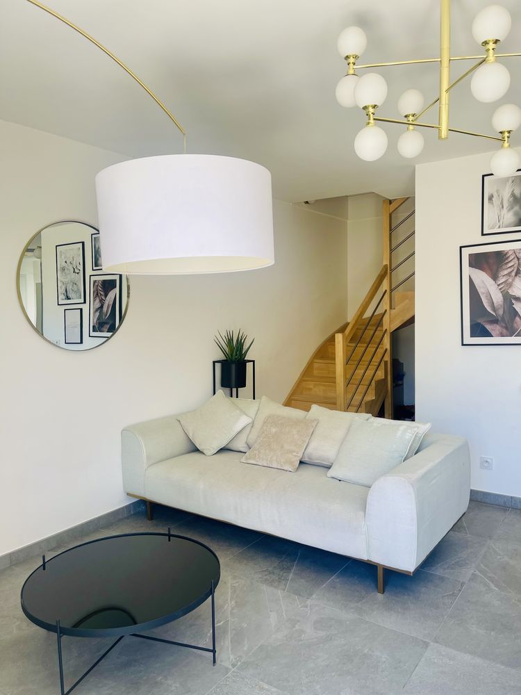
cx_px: 260
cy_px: 348
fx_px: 502
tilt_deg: -4.6
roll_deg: +1.0
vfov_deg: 69.4
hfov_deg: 54.9
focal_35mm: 25
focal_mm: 5.1
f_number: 1.6
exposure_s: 1/121
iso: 32
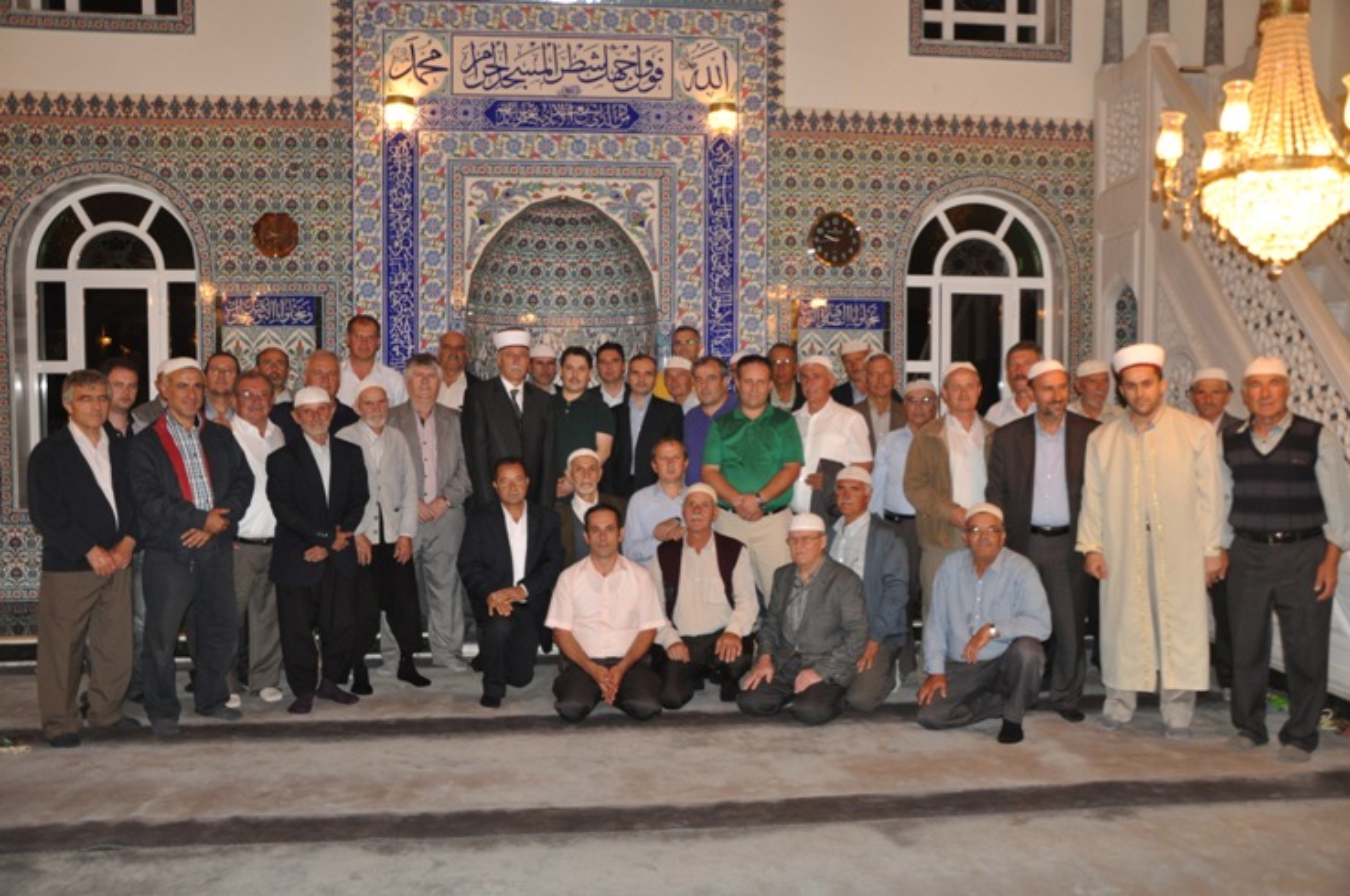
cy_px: 448
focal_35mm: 32
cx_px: 675
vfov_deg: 41.6
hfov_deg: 59.6
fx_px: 1180
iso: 800
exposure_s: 1/60
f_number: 3.8
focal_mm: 21
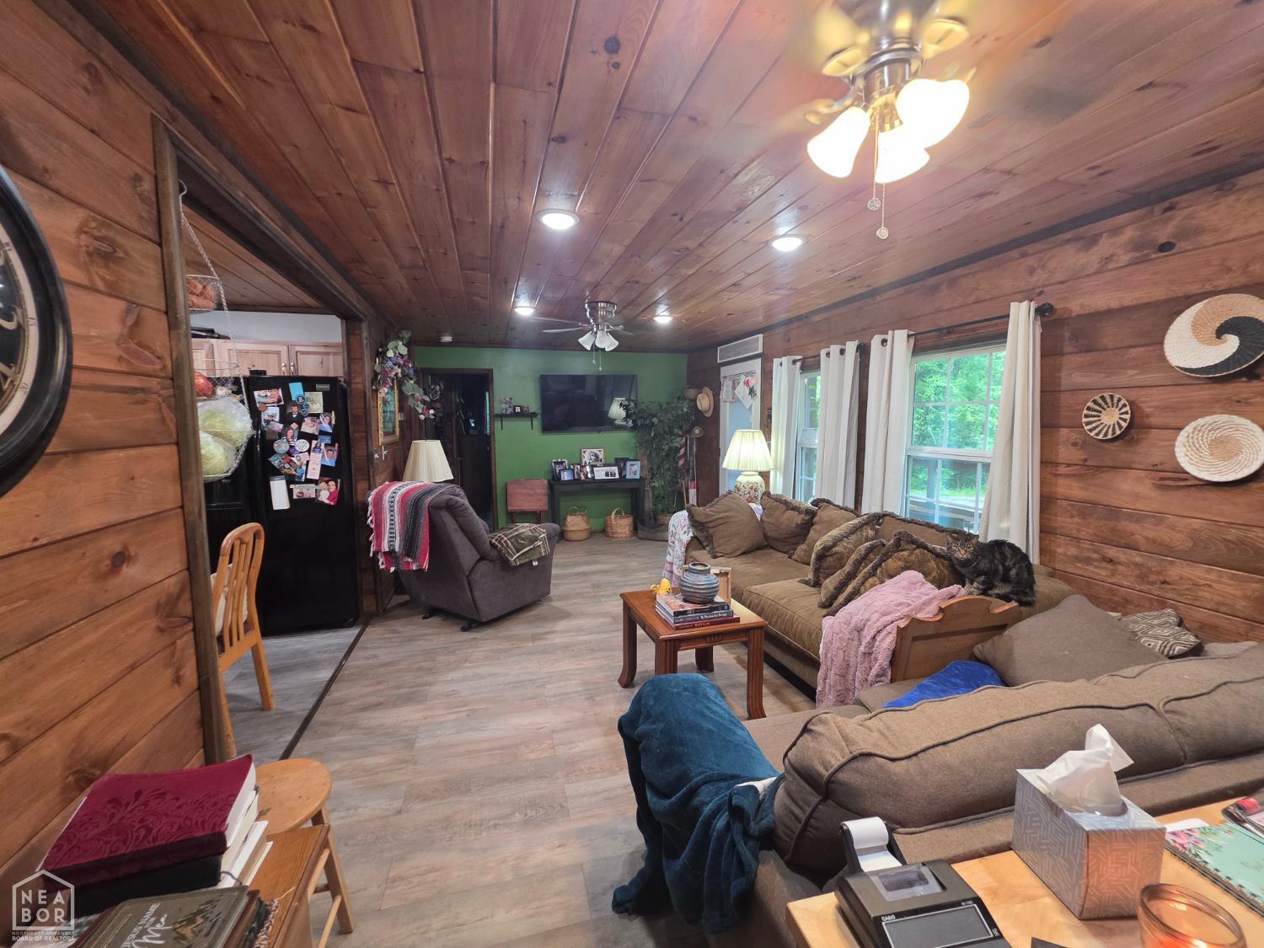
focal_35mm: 13
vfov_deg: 89.9
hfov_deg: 106.2
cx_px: 632
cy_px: 474
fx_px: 475
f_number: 1.9
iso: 320
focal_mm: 2.2
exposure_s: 1/60
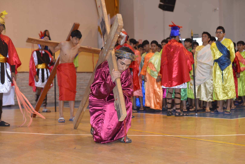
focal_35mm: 50
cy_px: 82
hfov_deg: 39.6
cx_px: 122
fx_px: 340
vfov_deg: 27.0
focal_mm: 50
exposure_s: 1/125
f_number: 2.8
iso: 320
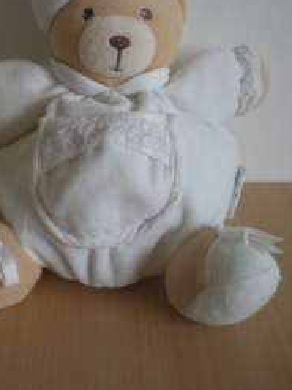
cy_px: 123
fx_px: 675
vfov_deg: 31.9
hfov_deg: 24.3
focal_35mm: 60
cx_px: 98
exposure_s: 1/59.8
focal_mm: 6.3
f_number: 3.1
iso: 158
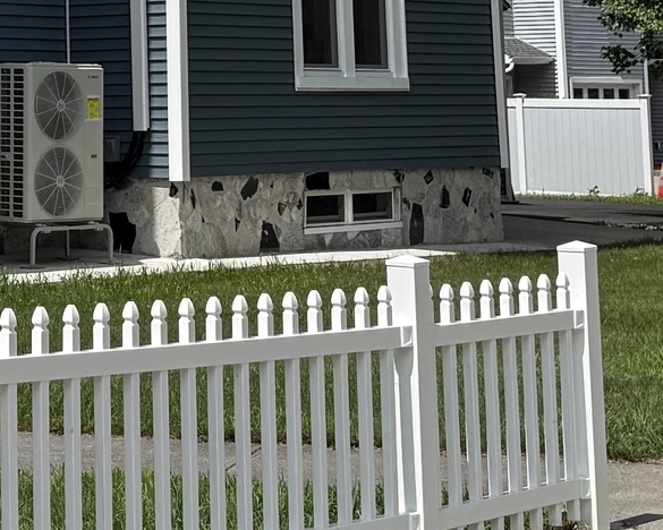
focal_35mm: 123
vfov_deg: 12.1
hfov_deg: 15.1
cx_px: -131
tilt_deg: +6.9
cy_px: -173
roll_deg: +0.2
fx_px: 2414
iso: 80
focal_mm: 6.76
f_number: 1.78
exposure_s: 1/6711
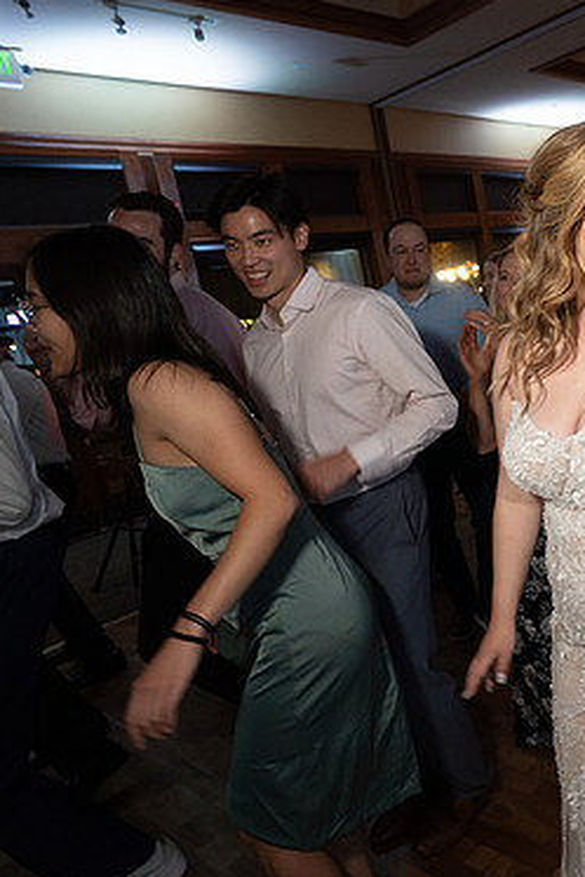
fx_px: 682
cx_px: 562
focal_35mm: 28
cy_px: 434
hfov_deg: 41.4
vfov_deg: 65.5
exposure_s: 1/80
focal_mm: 18
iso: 1600
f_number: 2.8
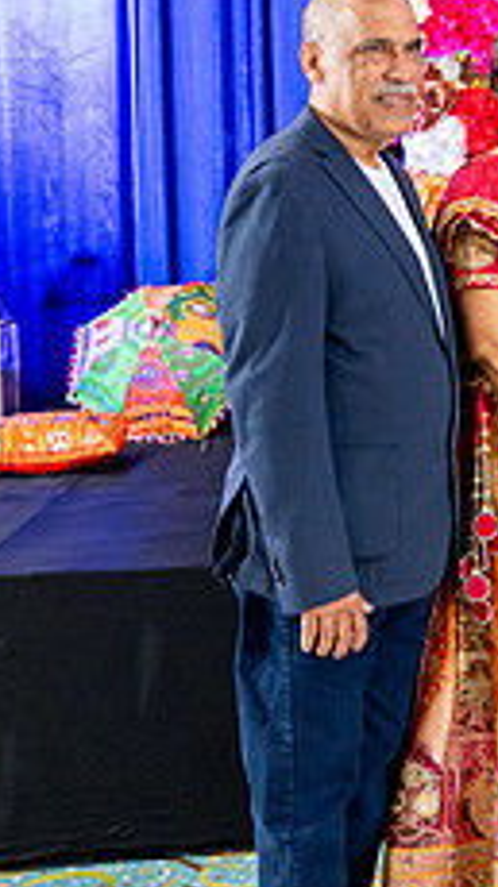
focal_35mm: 75
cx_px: 867
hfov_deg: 14.4
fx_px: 1765
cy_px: 281
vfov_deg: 28.0
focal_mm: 24
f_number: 2.8
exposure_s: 1/125
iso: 1600
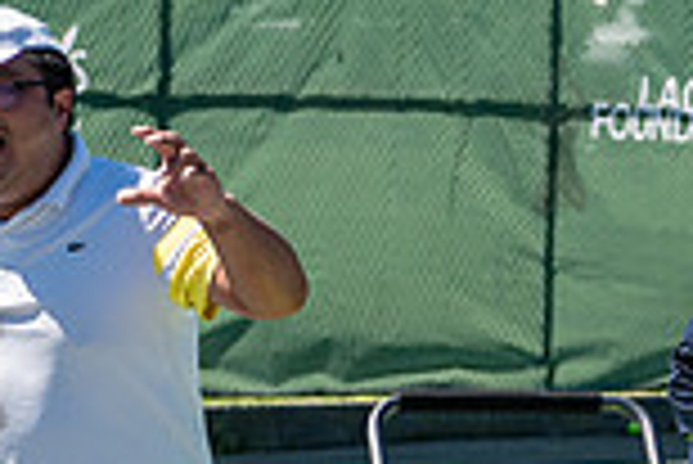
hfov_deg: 6.9
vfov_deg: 4.6
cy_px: 455
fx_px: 5742
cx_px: 705
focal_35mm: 298
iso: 200
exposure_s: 1/1250
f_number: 3.5
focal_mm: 66
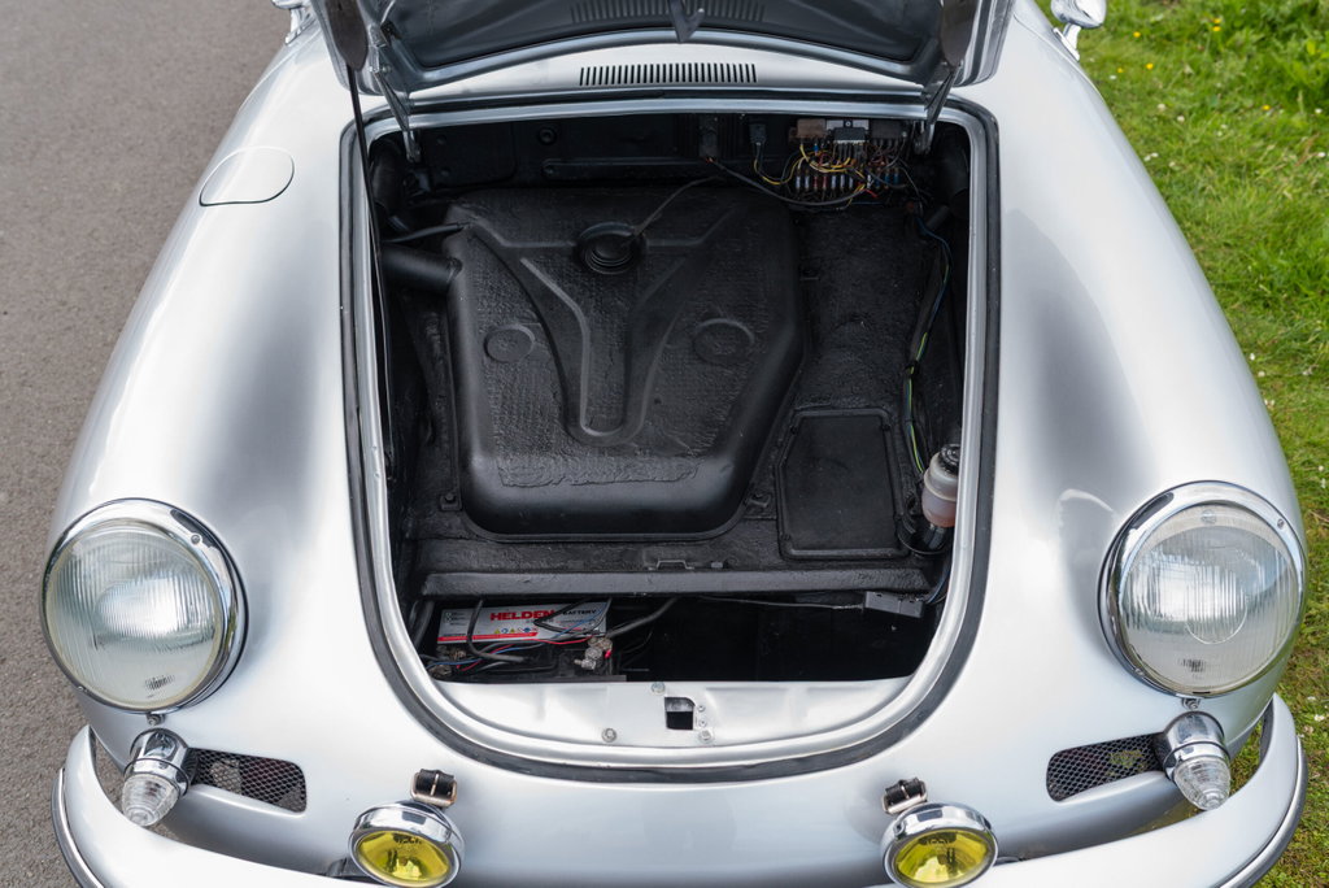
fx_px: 1293
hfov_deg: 54.4
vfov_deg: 37.9
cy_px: 444
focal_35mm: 35
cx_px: 664
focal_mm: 35
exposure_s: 1/200
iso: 400
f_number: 5
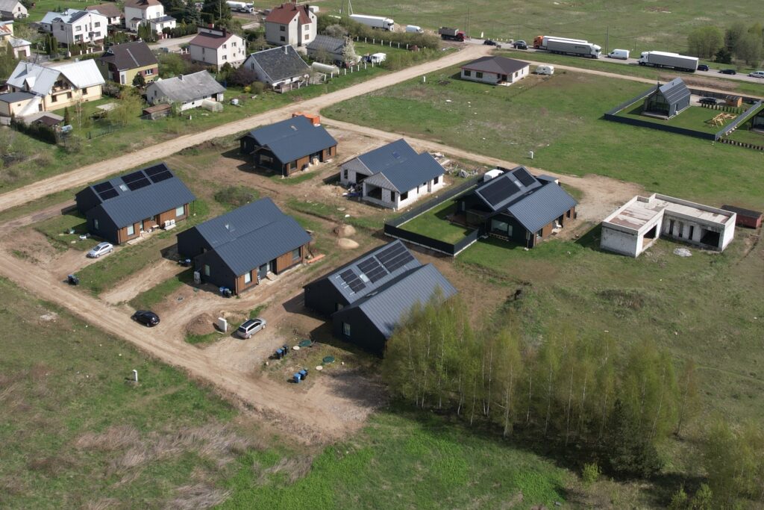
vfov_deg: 57.2
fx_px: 467
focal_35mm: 22
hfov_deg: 78.6
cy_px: 255
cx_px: 382
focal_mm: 8.38
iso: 100
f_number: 2.8
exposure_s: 1/2000
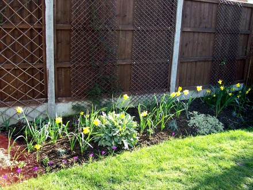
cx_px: 126
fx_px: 263
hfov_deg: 51.4
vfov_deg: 39.7
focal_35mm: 36
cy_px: 95
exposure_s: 1/198
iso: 80
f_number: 2.7
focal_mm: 6
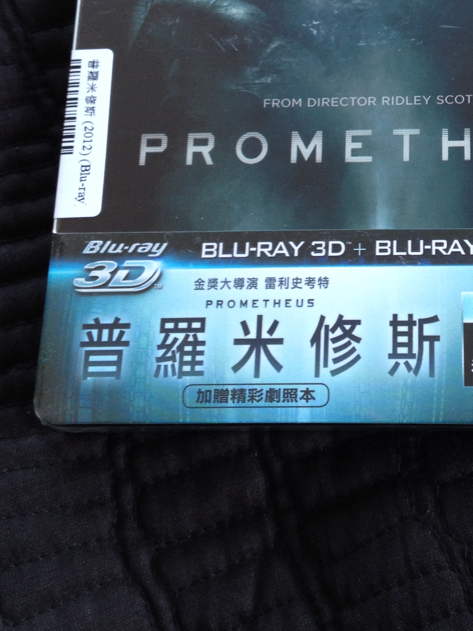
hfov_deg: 23.3
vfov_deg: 30.8
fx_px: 1130
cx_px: 383
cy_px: 180
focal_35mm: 62
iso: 64
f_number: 2.4
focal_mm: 4.28
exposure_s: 1/30
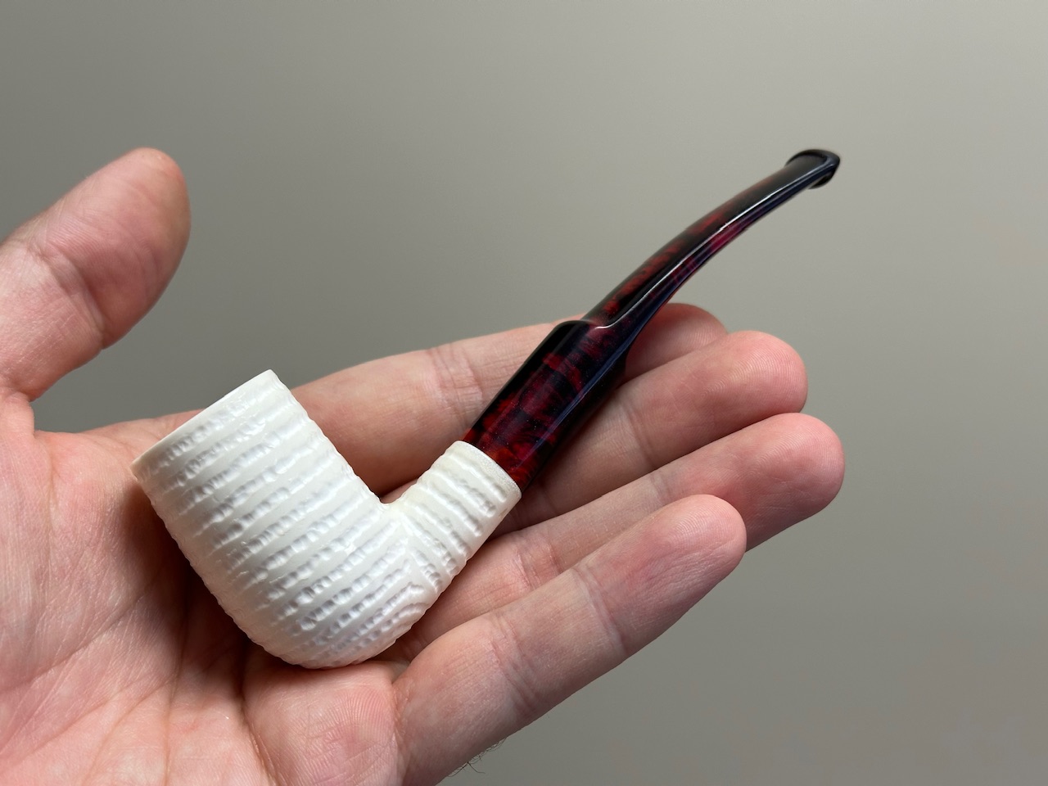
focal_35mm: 48
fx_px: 1453
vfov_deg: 30.3
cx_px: 524
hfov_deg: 39.7
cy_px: 393
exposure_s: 1/121
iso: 80
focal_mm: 6.86
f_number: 1.78
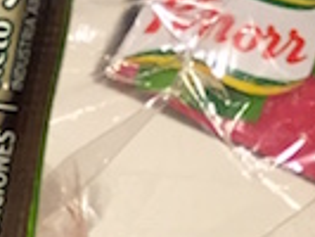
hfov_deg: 10.4
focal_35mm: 174
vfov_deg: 8.1
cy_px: 488
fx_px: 1585
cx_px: -334
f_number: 2.2
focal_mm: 4.15
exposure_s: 1/33
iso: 64
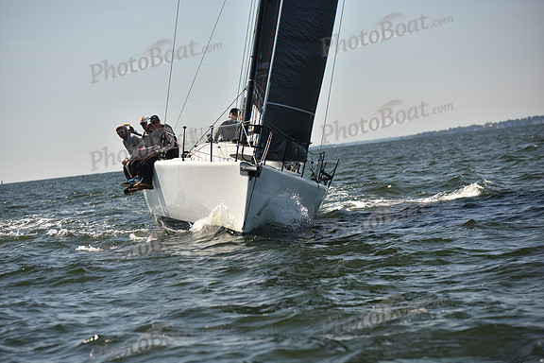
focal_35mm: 141
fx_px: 2131
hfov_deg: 14.6
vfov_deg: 9.7
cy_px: 182
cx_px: 272
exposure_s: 1/800
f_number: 5
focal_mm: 140
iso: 250
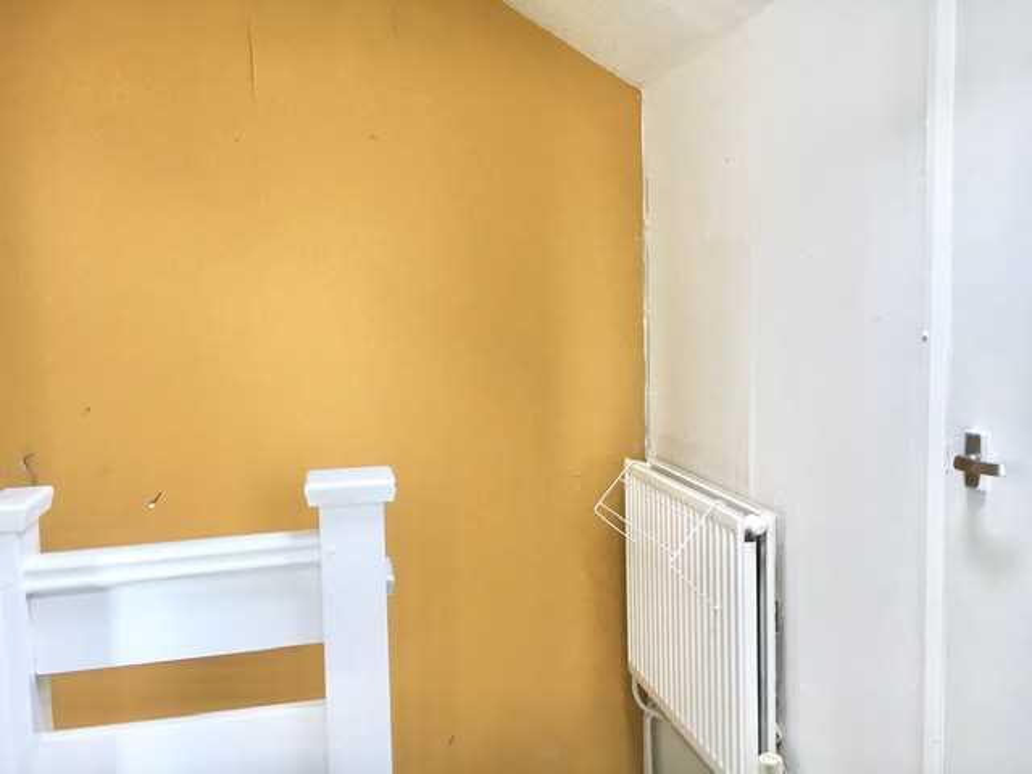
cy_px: 387
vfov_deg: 48.2
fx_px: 865
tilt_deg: -4.6
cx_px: 516
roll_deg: +1.8
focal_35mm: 29
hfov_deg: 61.7
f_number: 2.2
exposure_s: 1/30
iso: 32
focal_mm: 4.15
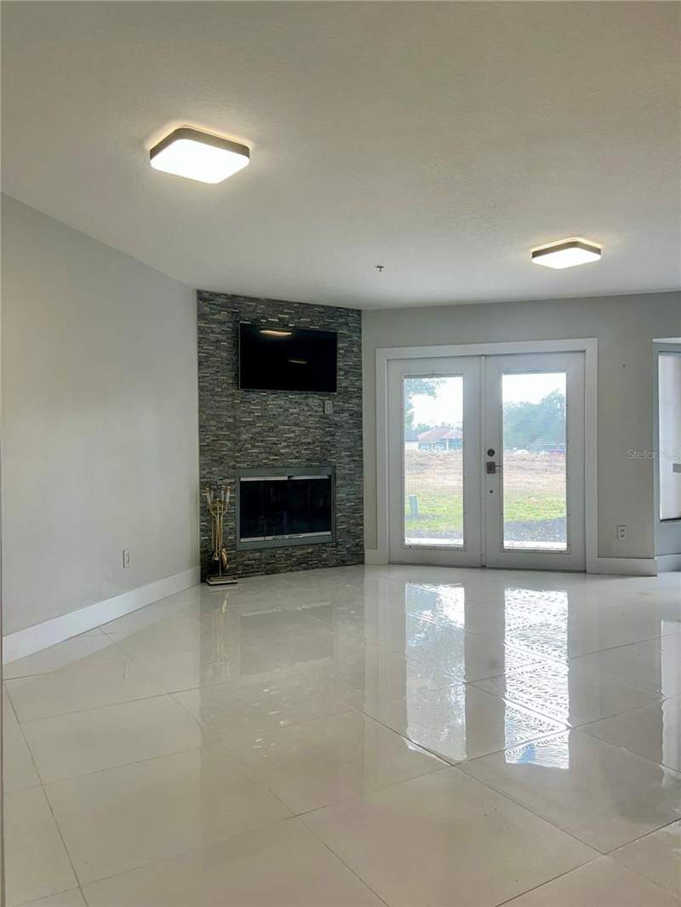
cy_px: 454
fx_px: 682
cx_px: 340
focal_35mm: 26
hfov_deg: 53.1
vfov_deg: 67.3
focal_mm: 5.7
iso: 40
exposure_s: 1/261
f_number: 1.5
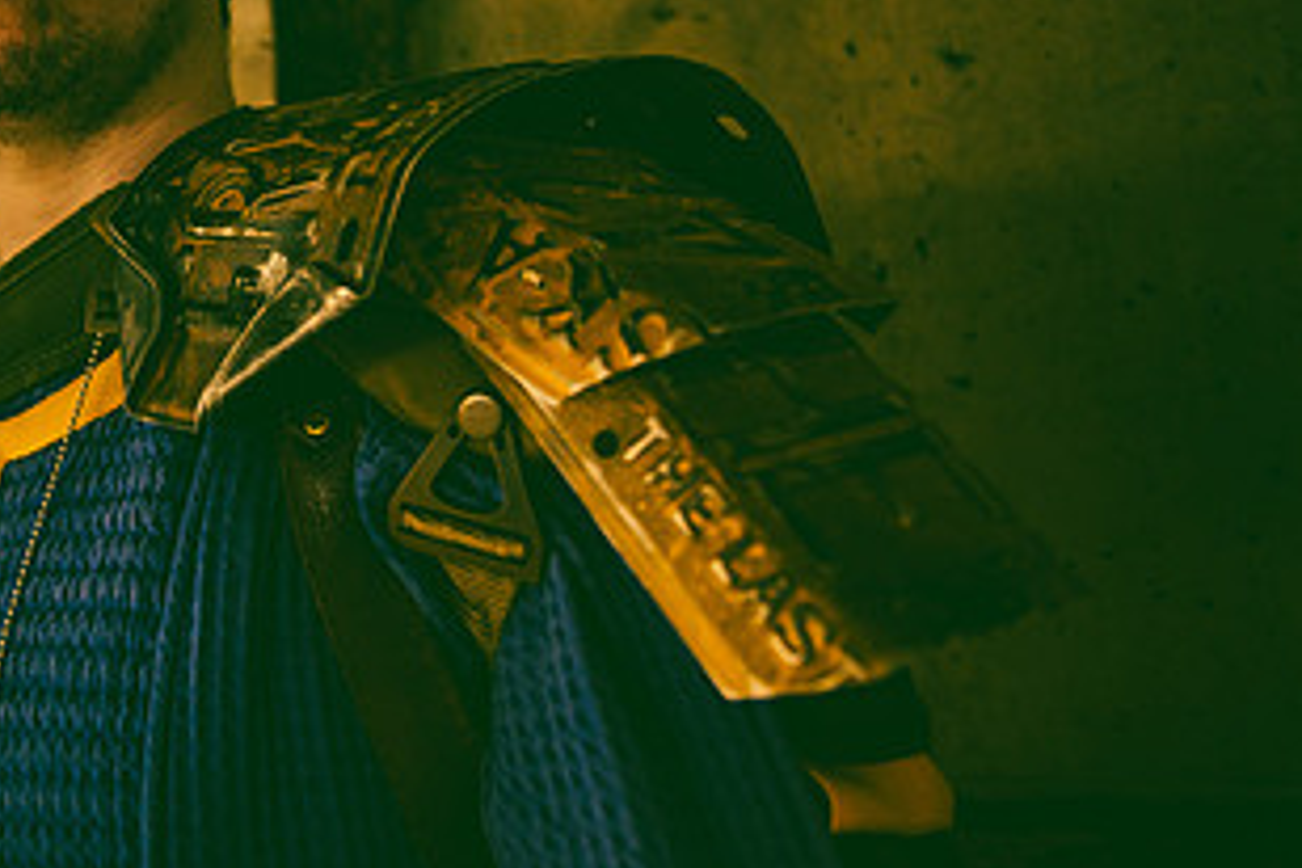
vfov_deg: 29.5
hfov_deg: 40.9
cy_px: 238
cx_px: 177
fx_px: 1627
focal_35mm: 45
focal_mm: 24
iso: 800
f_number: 2.8
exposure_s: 1/200
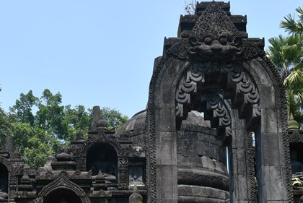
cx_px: 109
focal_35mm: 96
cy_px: 154
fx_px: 809
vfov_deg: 14.2
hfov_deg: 21.2
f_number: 10
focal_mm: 48
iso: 200
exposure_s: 1/250
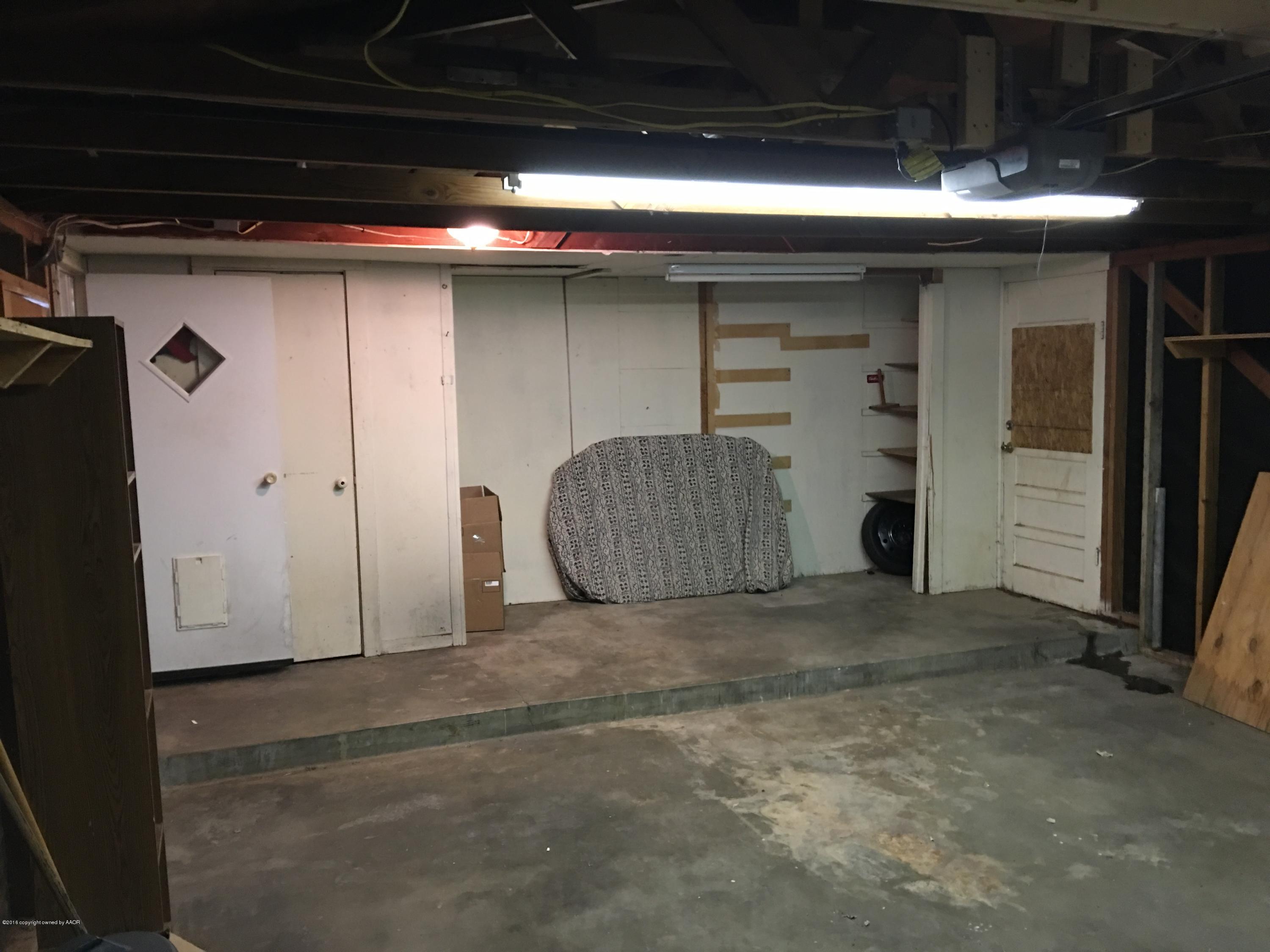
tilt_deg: -6.4
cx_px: 635
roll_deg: -1.0
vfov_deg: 48.2
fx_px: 1064
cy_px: 476
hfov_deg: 61.7
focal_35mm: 29
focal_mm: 4.15
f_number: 2.2
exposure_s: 1/4
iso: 50
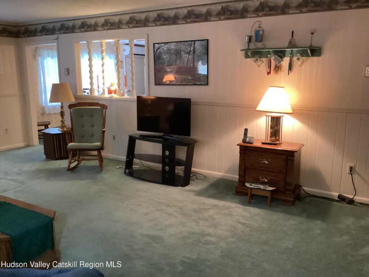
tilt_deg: -10.3
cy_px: 138
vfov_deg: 45.4
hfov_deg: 58.4
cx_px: 184
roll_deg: -0.1
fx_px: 330
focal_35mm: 31
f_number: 2.4
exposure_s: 1/30
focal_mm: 3.3
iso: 500
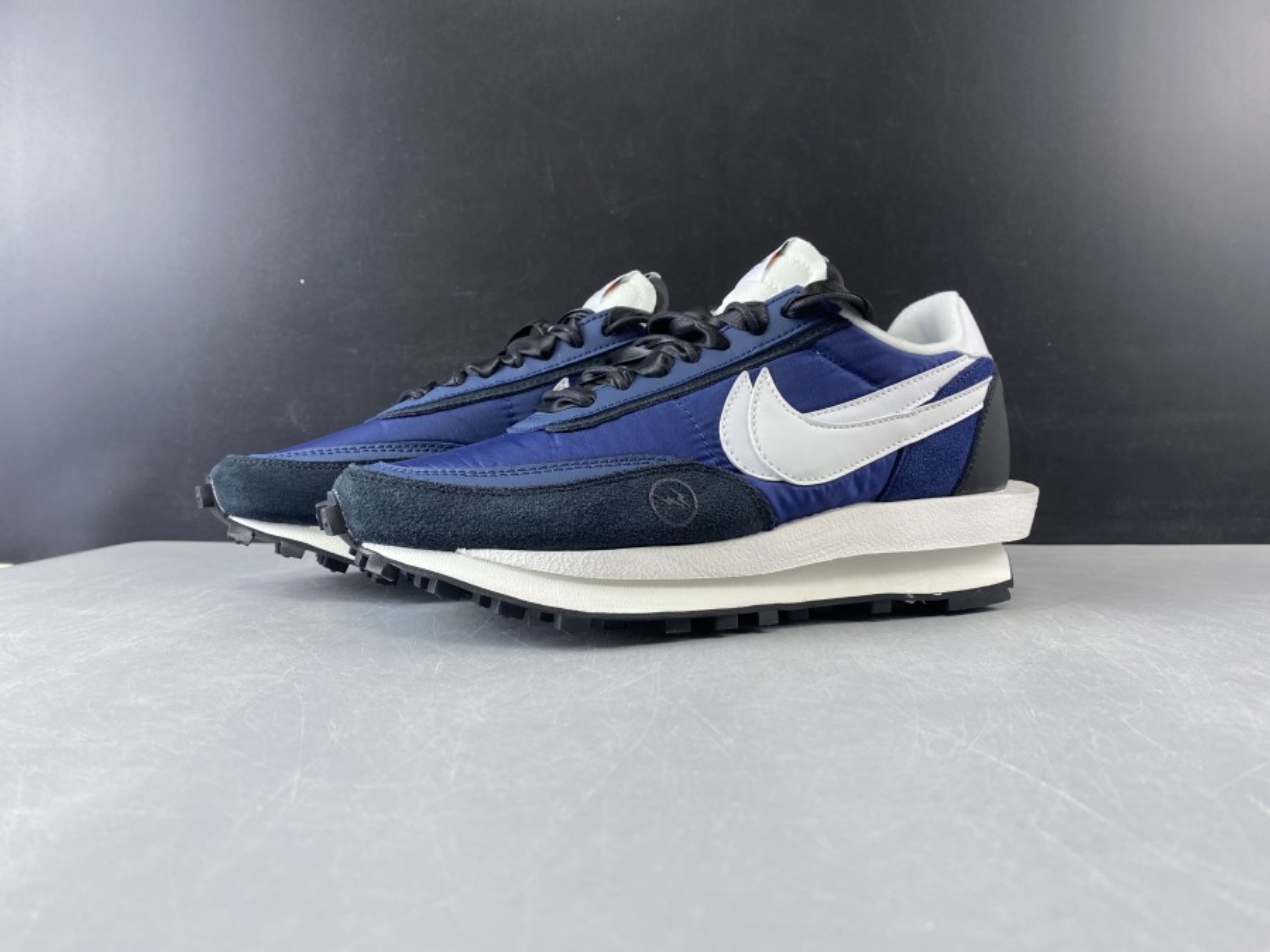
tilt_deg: -0.9
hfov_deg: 67.3
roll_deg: +0.2
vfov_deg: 53.1
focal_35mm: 26
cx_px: 635
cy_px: 476
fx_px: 954
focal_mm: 4.25
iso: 64
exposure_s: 1/50
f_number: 1.8
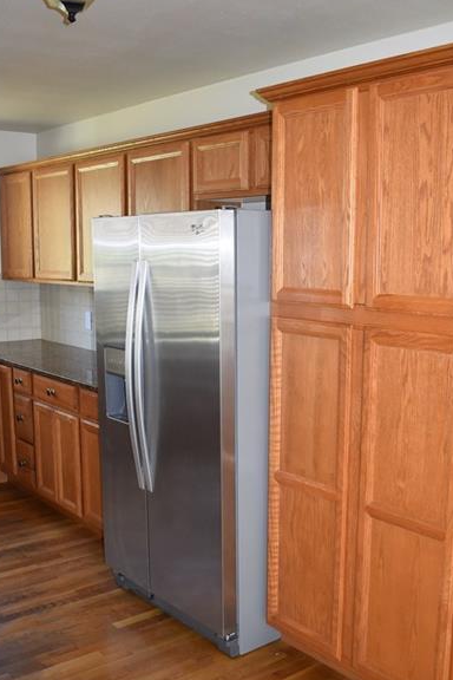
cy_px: 368
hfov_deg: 33.4
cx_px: 249
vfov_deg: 48.4
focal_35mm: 40
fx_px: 755
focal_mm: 20
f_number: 4.5
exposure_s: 1/80
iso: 800
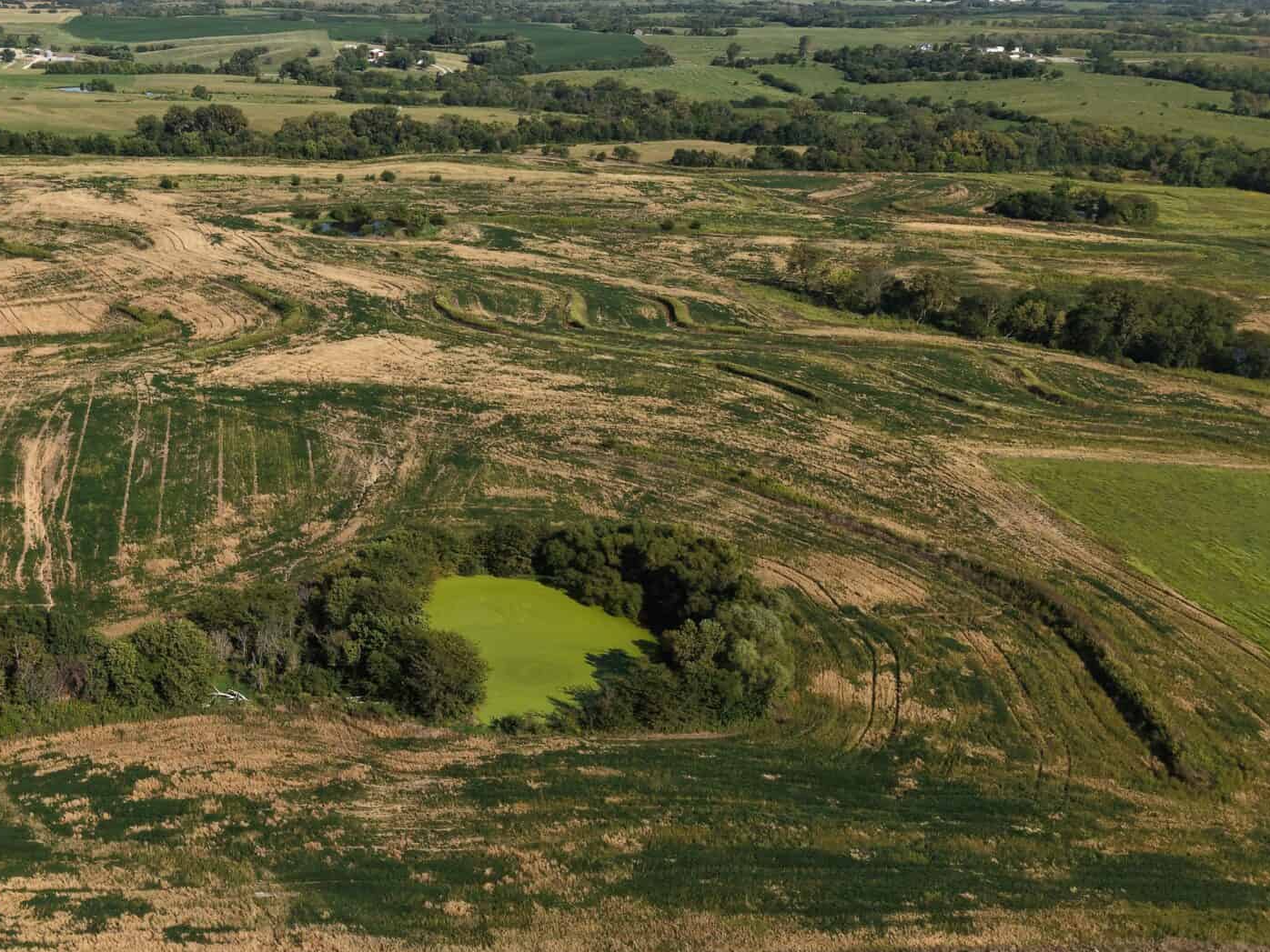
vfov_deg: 32.9
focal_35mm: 44
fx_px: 1614
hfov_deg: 40.1
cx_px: 153
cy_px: 465
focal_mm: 8.67
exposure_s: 1/400
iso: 100
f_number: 1.8
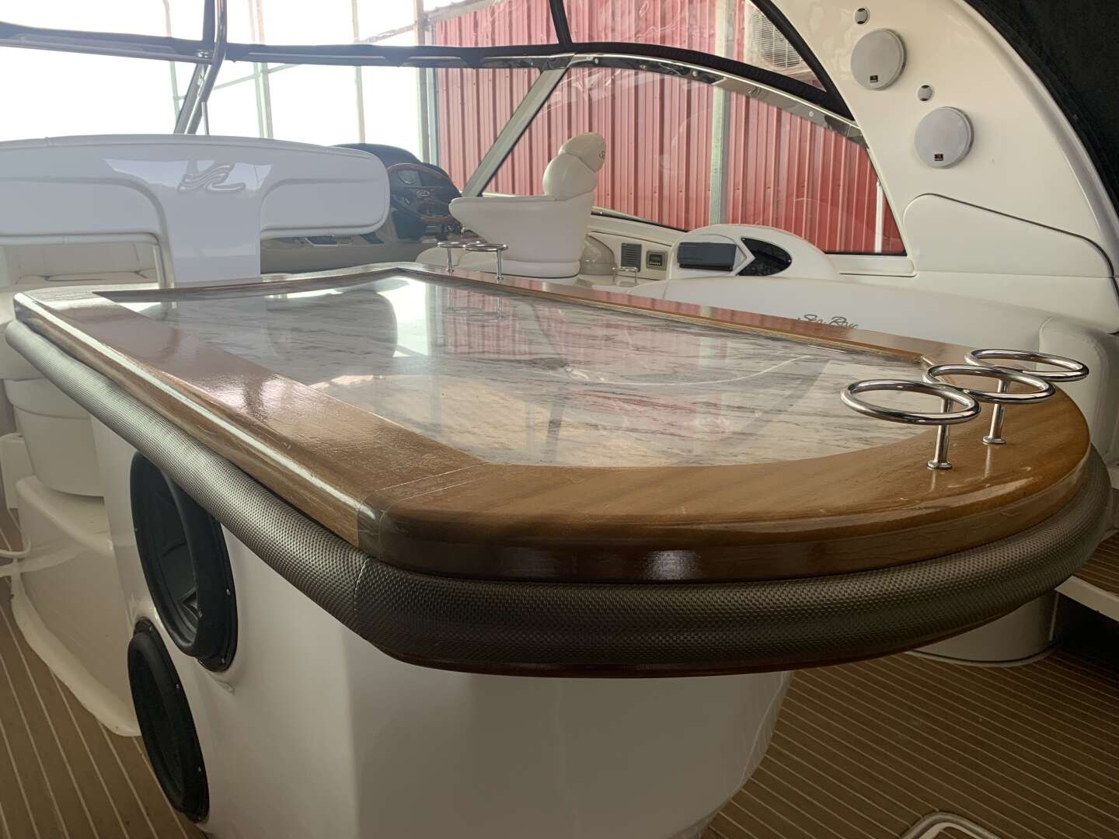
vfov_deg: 53.1
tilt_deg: -15.3
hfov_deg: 67.3
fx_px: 840
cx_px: 560
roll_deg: +1.6
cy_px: 420
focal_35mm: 26
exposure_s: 1/122
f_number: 1.8
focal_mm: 4.25
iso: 50
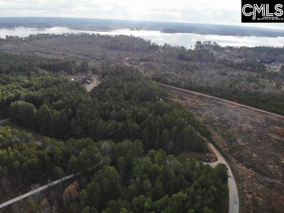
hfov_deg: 71.6
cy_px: 106
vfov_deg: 56.8
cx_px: 142
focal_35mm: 24
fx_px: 197
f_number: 2.8
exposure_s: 1/330
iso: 100
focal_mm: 4.5
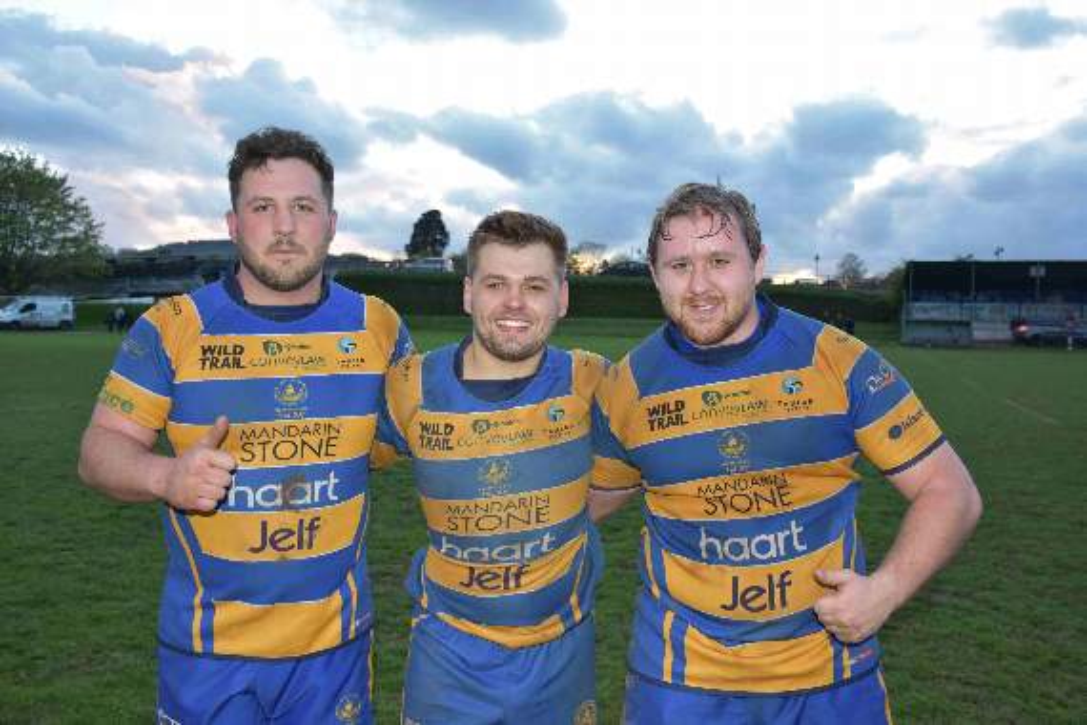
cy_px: 362
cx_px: 544
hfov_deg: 57.2
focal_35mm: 33
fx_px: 996
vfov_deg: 40.0
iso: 640
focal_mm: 22
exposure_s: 1/160
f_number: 4.5
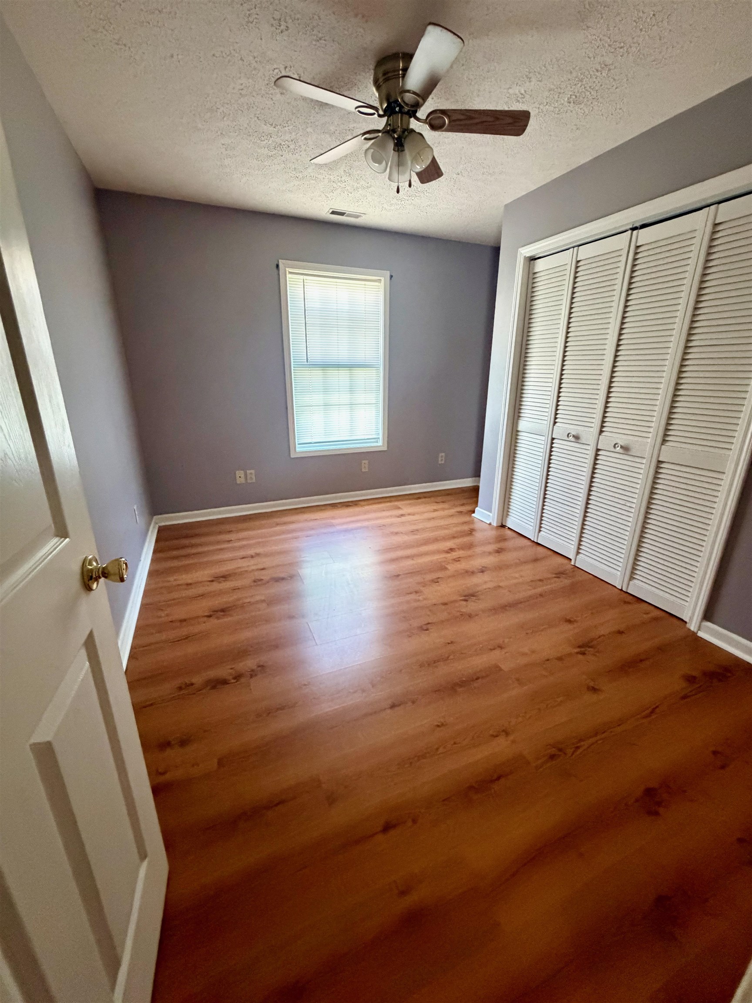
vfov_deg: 102.1
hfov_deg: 85.7
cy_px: 502
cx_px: 376
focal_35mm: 14
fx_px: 406
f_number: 2.2
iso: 1000
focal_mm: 2.22
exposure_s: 1/60
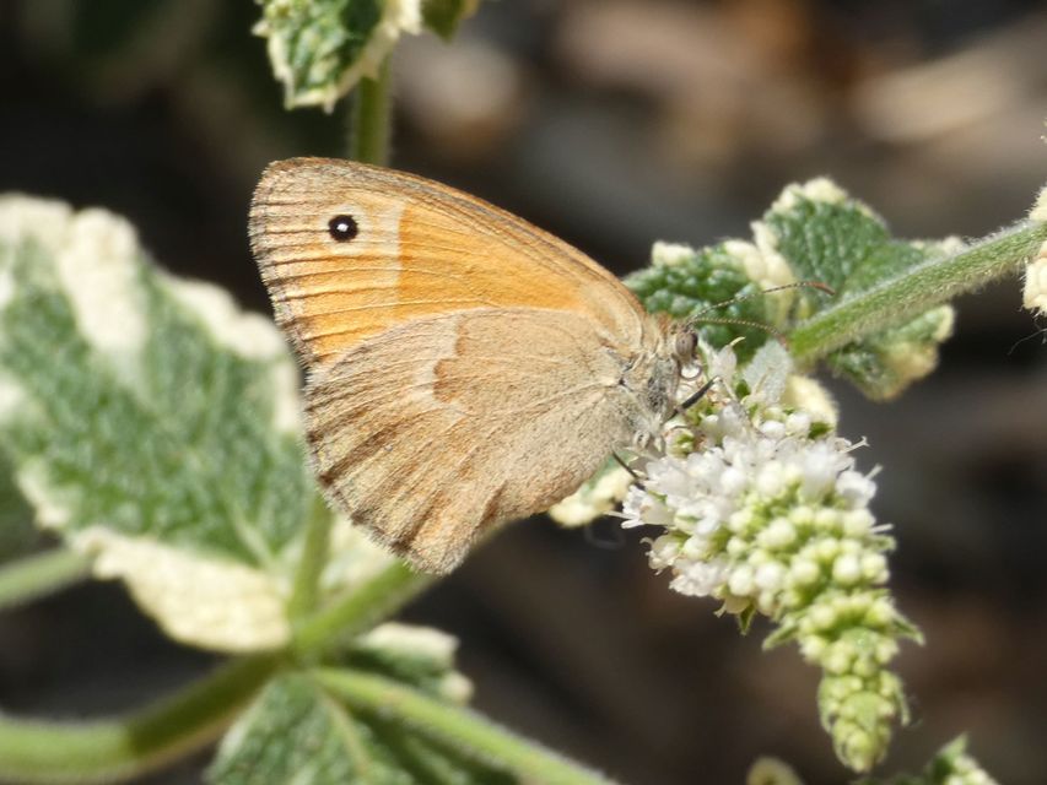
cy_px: 392
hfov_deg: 12.3
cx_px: 524
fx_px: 4840
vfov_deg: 9.3
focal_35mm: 160
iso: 80
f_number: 5.4
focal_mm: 28.8
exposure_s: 1/125
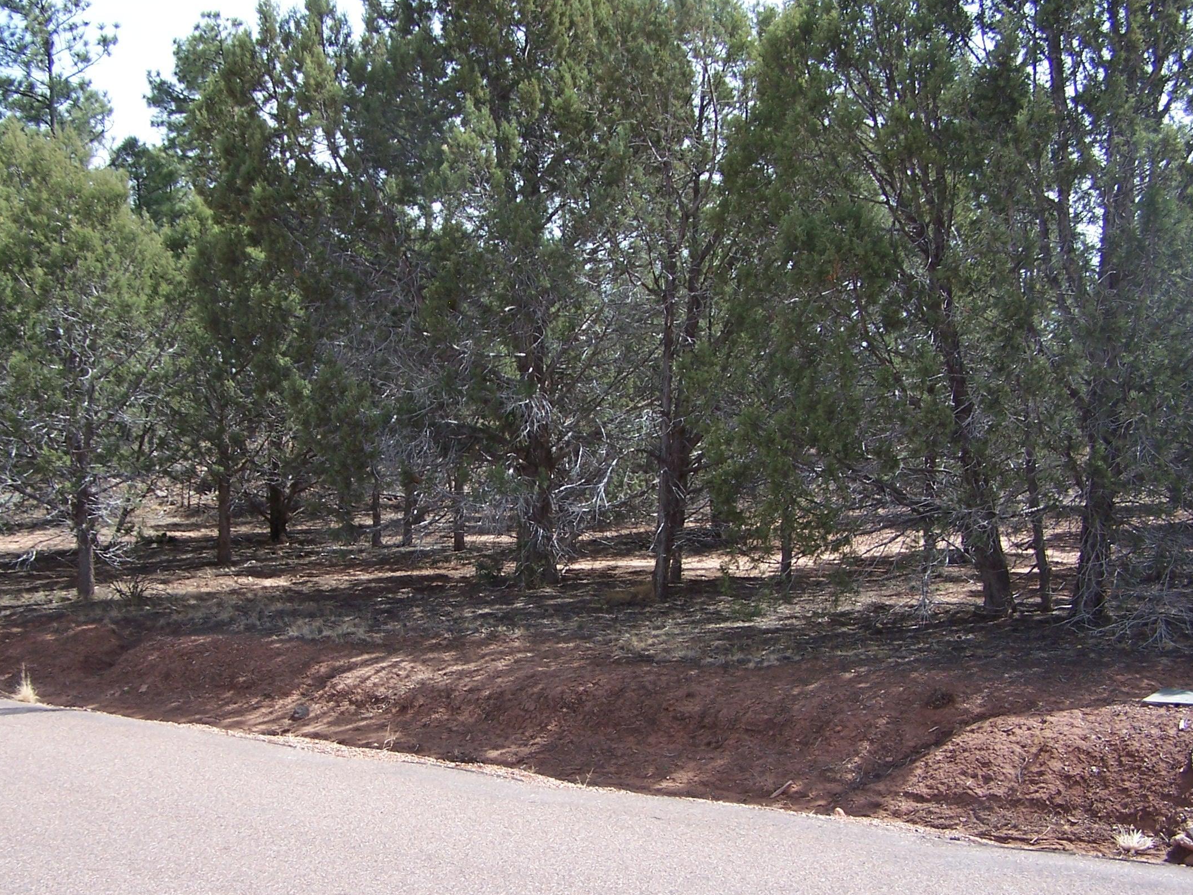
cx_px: 495
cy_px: 528
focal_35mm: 46
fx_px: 1585
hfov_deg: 41.1
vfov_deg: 31.4
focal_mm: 6.3
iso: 80
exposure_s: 1/500
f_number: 2.8
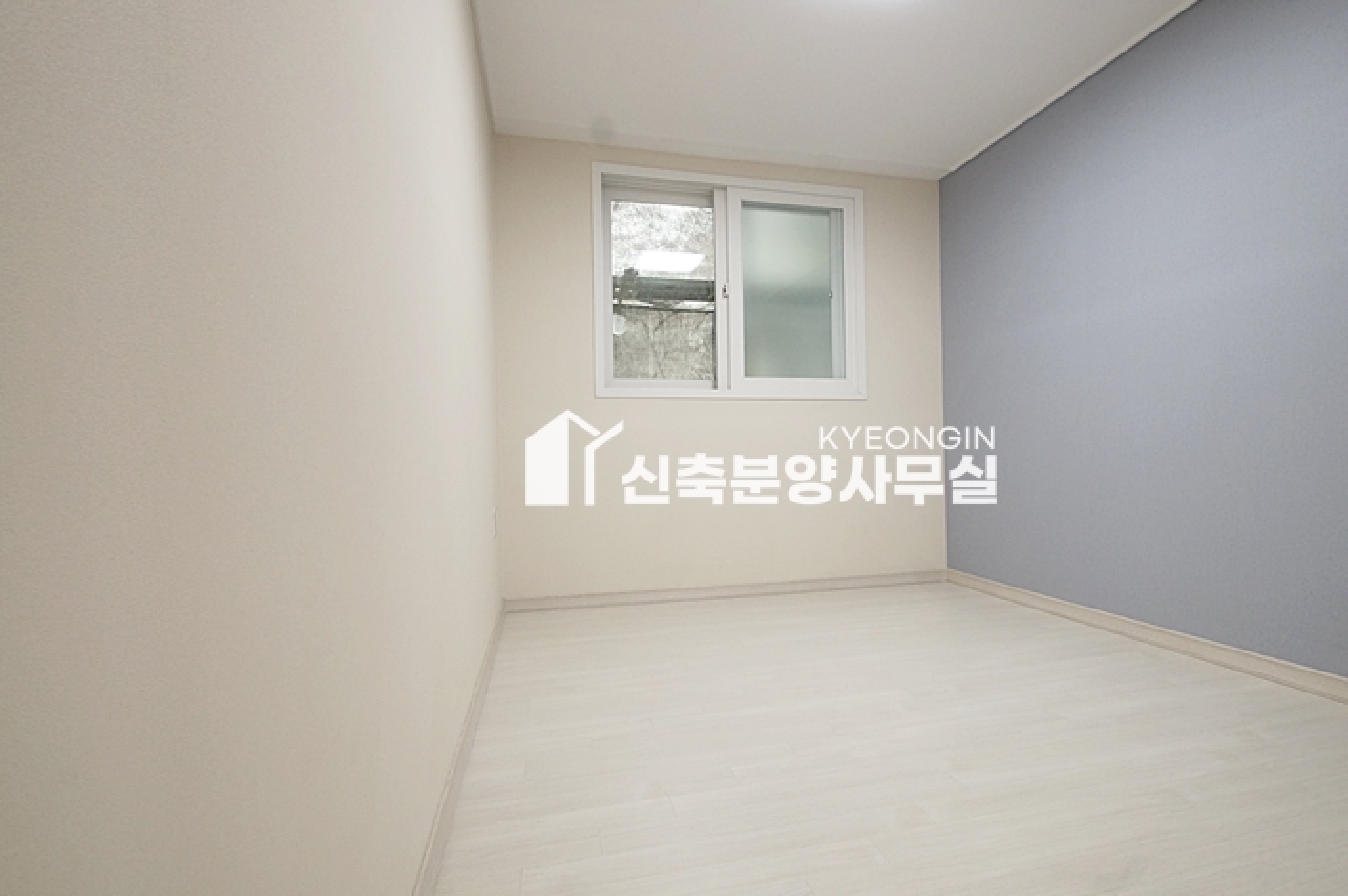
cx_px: 760
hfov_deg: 92.8
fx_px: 636
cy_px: 451
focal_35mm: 17
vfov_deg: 70.3
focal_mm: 10
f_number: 9
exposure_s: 1/15
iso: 800
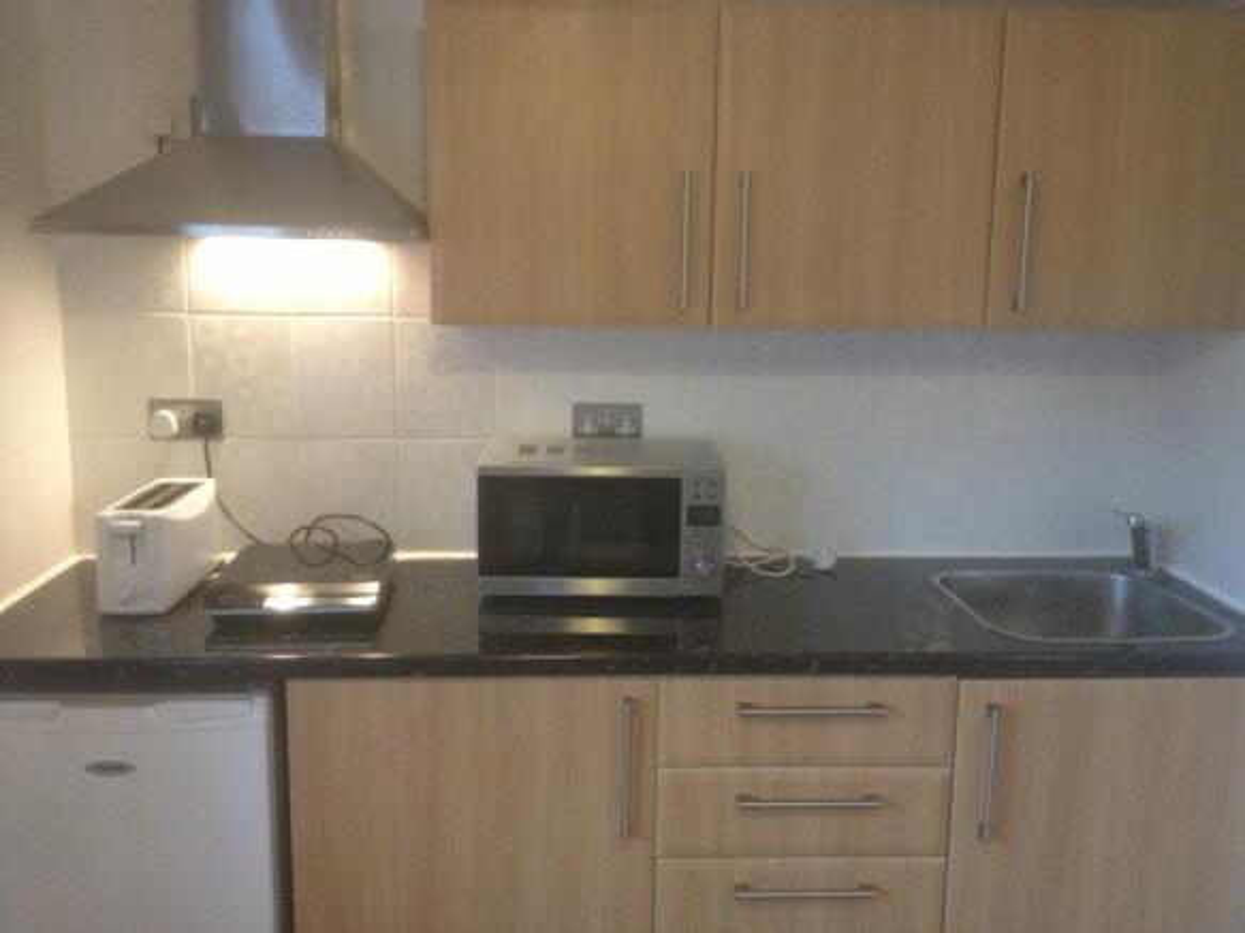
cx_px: 622
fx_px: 1259
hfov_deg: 52.6
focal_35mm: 35
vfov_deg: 40.7
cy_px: 466
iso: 320
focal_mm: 4.28
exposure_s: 1/20
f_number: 2.4
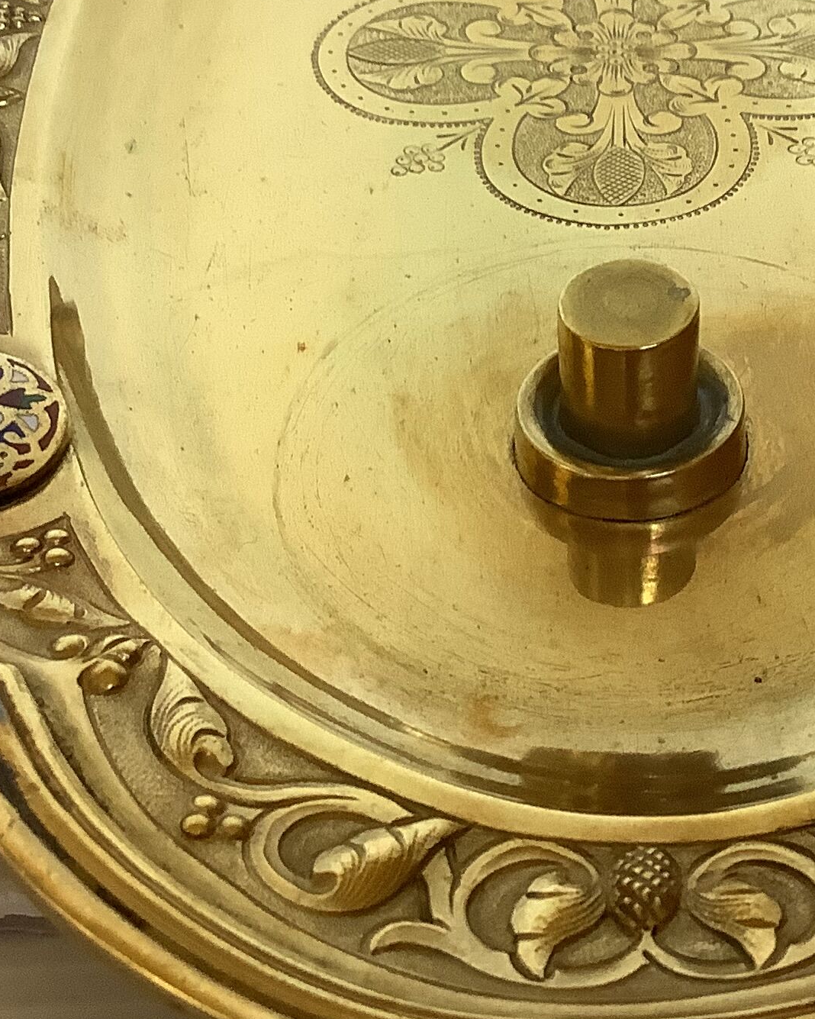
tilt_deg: -37.3
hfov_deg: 20.5
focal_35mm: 74
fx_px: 2231
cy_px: 325
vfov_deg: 25.6
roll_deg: -0.1
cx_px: 652
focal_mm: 3.3
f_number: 2.4
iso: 125
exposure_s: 1/50
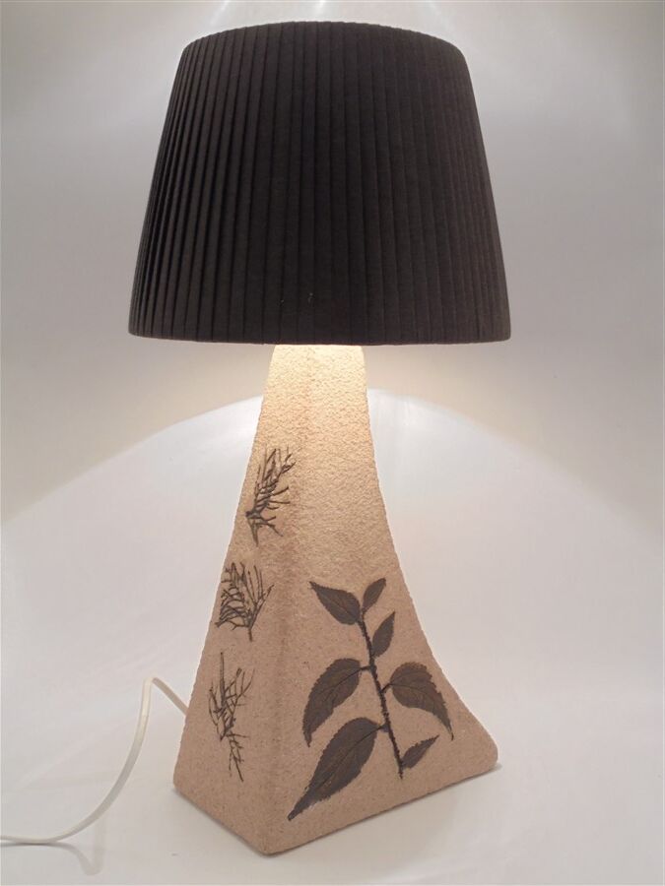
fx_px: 871
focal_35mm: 34
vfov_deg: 54.0
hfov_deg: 41.8
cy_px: 443
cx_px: 332
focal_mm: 6.1
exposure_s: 1/30
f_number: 4
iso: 160
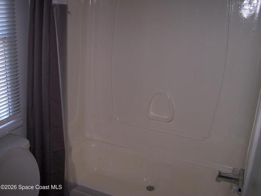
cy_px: 98
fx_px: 287
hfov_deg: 49.0
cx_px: 130
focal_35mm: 38
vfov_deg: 37.7
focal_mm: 6.3
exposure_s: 1/60
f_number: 2.8
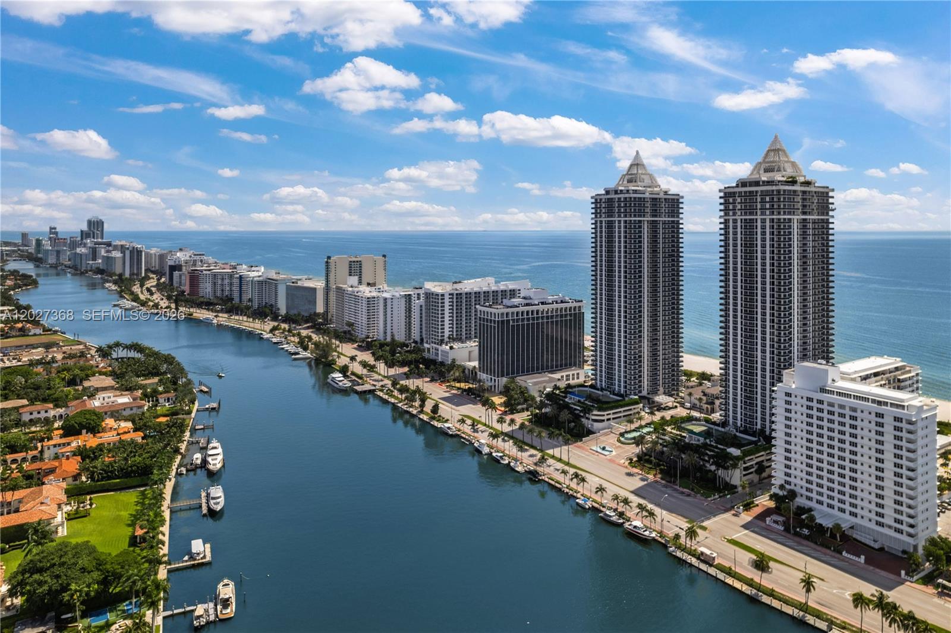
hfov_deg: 78.6
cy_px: 316
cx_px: 476
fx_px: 581
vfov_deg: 57.2
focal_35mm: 22
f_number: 2.8
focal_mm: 8.38
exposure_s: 1/160
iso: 100
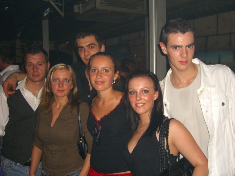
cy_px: 88
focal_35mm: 38
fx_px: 258
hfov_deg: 49.0
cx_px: 118
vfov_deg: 37.7
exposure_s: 1/60
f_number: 2.8
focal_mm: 7.9
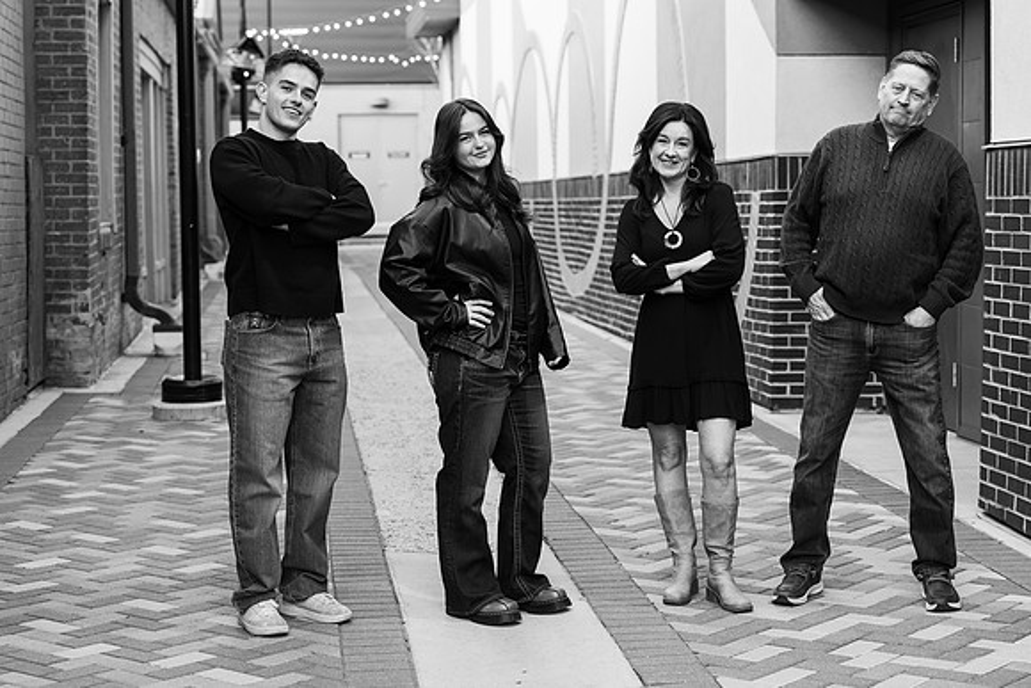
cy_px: 344
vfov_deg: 19.5
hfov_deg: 28.8
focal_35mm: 70
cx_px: 516
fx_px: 2005
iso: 640
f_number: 4
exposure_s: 1/125
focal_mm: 70
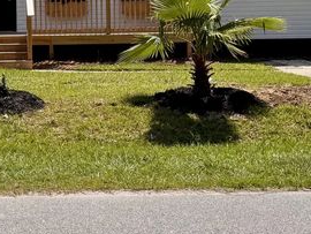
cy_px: 36
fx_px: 818
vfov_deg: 16.1
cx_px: -12
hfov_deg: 20.7
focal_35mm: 91
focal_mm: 6.76
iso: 80
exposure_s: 1/4608
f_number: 1.78
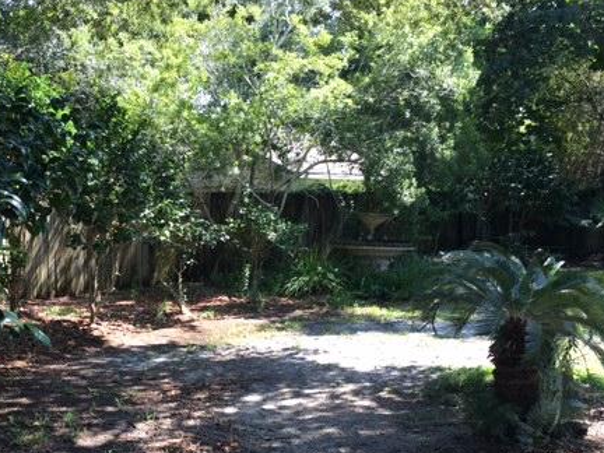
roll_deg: +0.1
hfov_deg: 43.3
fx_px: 750
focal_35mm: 43
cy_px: 301
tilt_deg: -6.9
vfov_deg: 33.3
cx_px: 207
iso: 25
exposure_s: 1/130
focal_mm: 4.15
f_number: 2.2
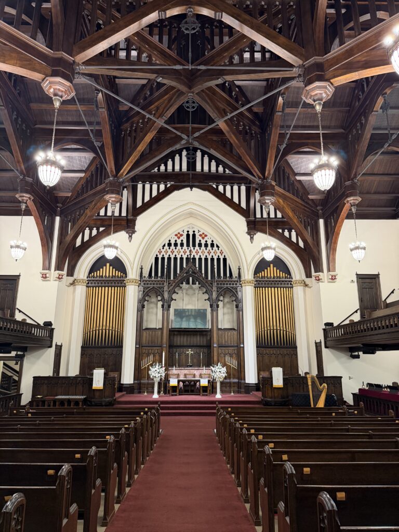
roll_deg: -0.7
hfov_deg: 56.8
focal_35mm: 24
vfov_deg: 71.6
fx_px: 369
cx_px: 200
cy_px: 266
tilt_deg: +14.7
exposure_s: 1/60
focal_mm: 6.76
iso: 320
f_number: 1.78
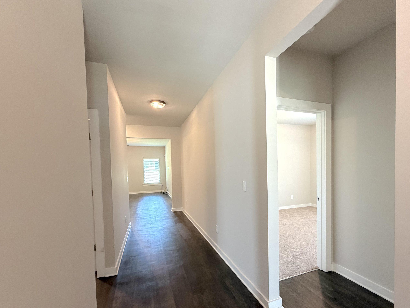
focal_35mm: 17
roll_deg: +0.9
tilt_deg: -1.2
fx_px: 201
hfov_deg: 90.6
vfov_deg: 74.3
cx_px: 230
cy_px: 176
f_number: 2.2
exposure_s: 1/60
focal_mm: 2.22
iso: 400
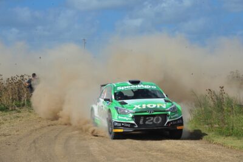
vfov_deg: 8.1
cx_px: 122
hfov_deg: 12.1
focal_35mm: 170
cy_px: 81
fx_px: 1147
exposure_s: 1/640
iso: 400
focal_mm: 170
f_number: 13
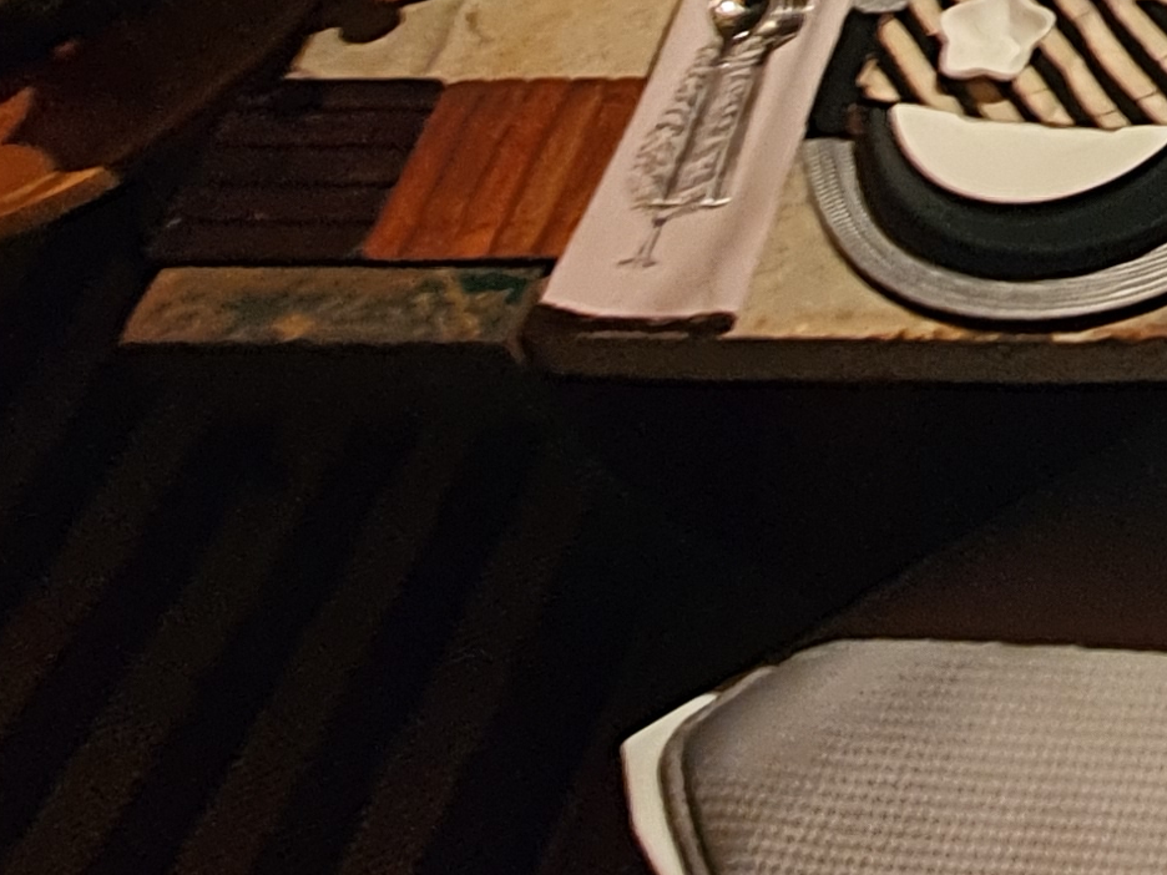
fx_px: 2158
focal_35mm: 64
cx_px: 1919
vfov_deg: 18.7
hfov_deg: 22.4
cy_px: -611
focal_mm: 1.8
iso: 250
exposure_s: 1/4
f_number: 2.2
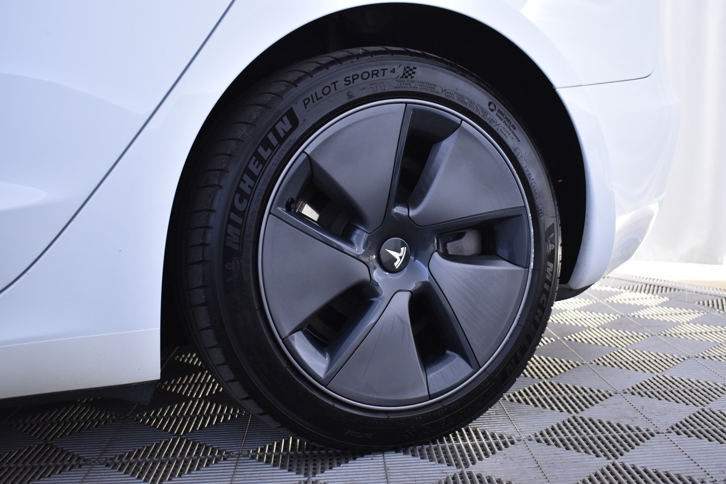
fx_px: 907
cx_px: 363
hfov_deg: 43.6
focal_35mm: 45
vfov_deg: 29.9
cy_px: 242
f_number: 4.2
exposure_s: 1/50
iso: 1250
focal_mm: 30
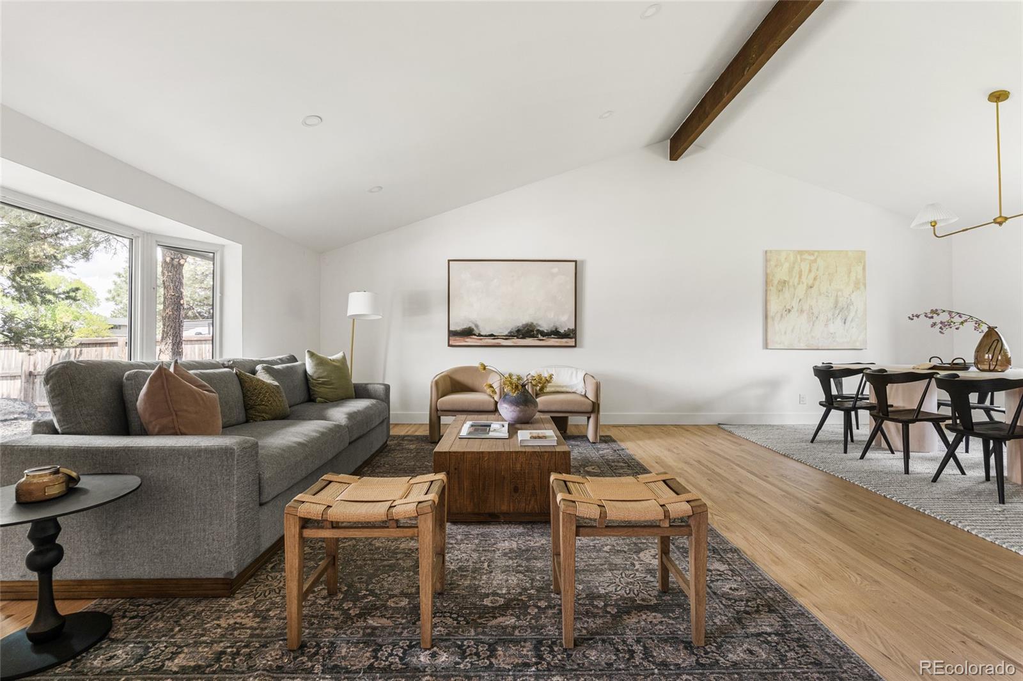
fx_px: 469
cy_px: 340
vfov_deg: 72.0
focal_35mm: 16
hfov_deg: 95.0
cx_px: 512
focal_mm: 16.5
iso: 500
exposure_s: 1/10
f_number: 8
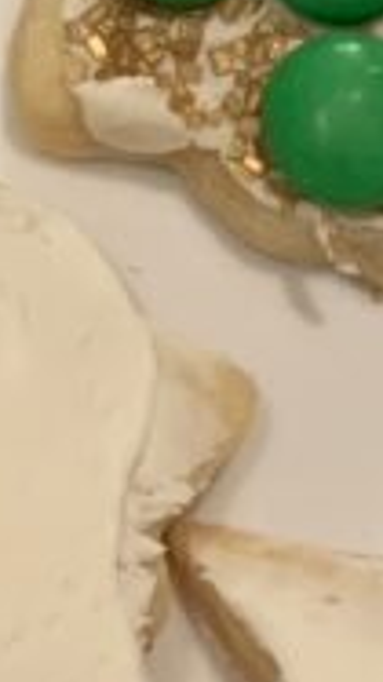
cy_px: -233
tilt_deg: -56.4
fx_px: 2802
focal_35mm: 155
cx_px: 157
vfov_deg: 13.3
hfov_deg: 7.8
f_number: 1.8
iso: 100
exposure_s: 1/60
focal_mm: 4.25
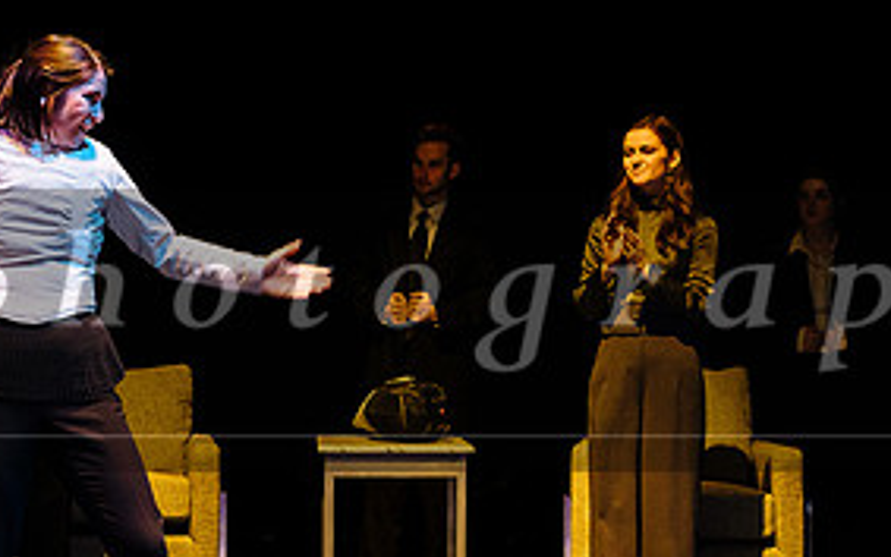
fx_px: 2210
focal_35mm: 91
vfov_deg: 14.4
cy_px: 233
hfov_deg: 22.8
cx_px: 373
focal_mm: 35
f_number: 2.8
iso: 1600
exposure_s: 1/200
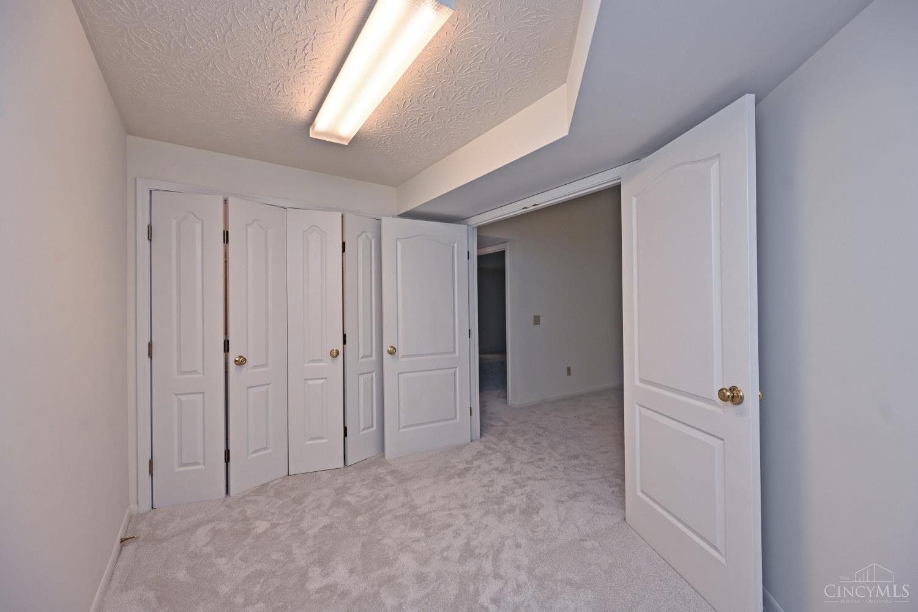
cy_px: 306
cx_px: 459
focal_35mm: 14
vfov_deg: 81.2
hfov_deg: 104.3
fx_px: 357
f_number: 5.6
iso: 200
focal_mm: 14
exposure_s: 1/125
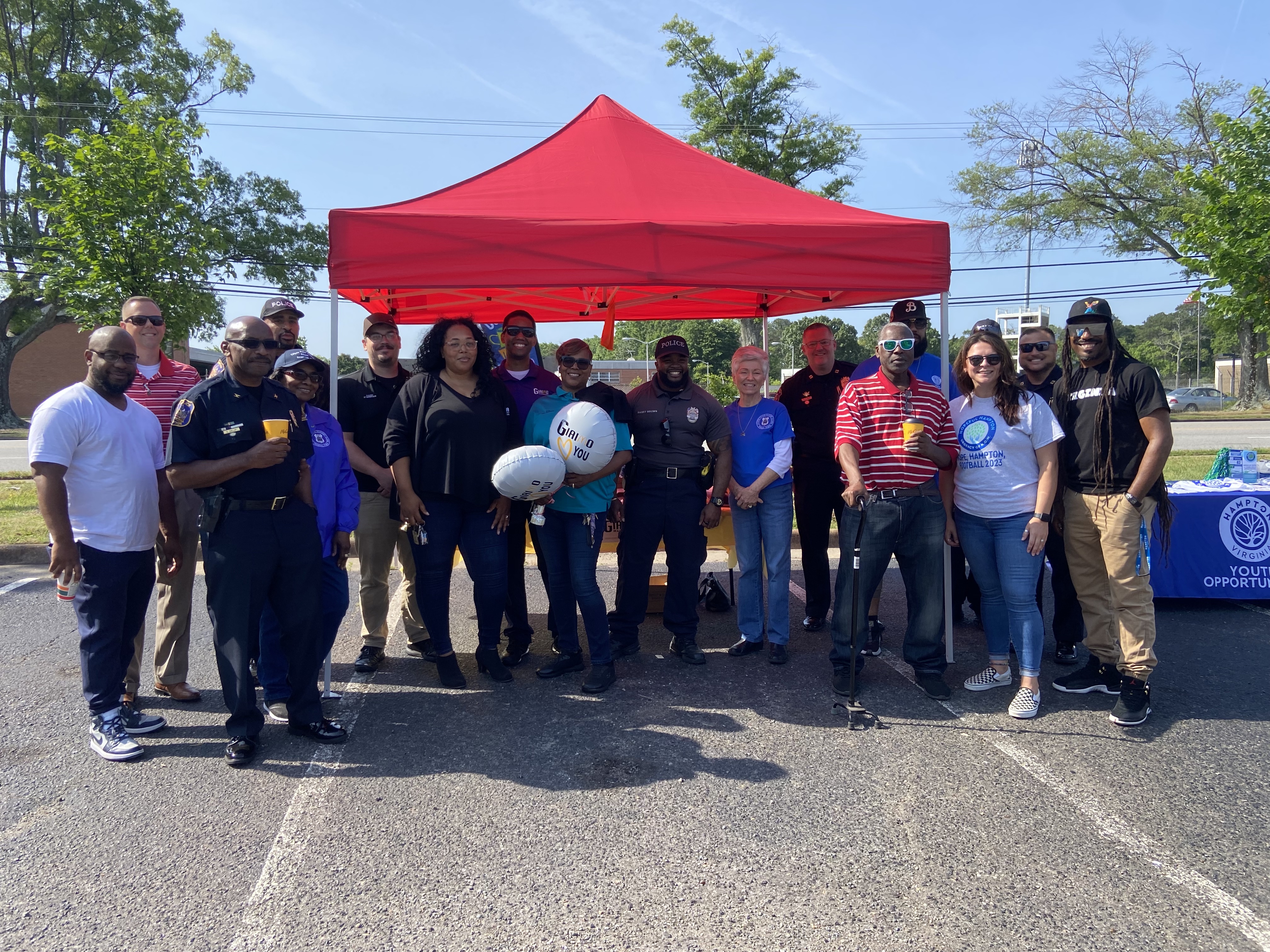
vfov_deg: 53.1
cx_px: 635
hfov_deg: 67.3
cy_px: 476
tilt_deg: -3.5
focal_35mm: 26
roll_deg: +0.2
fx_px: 954
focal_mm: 4.25
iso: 32
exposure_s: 1/1258
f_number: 1.8
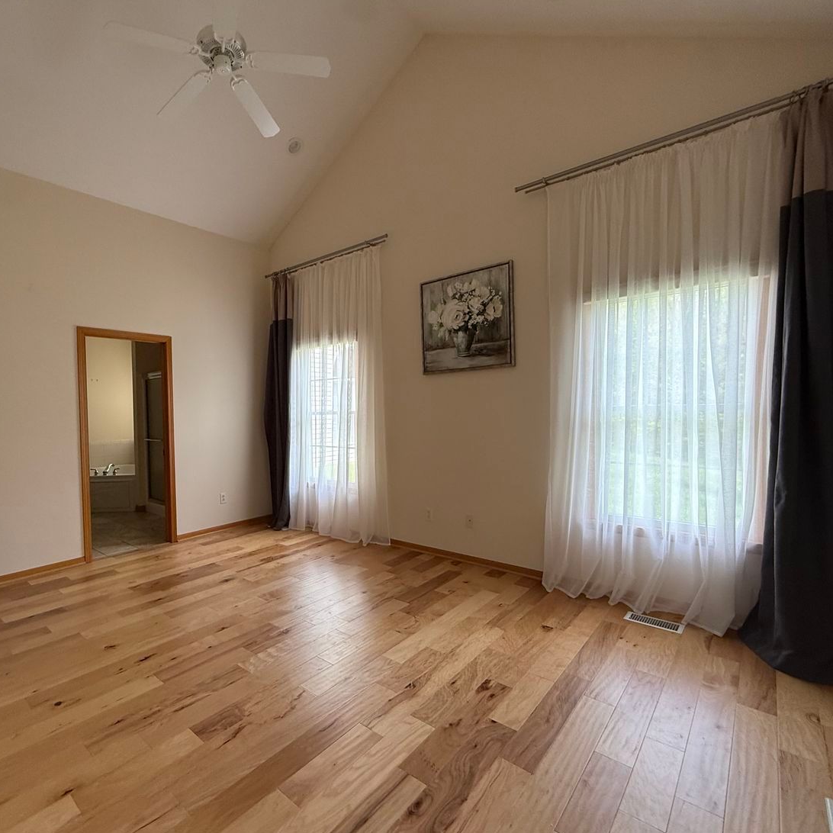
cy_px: 423
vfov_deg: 84.0
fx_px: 463
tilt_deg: -1.6
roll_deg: +1.2
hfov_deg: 82.9
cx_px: 332
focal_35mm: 17
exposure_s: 1/99
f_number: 2.2
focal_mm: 2.22
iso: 125
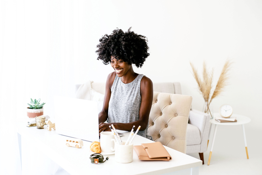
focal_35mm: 50
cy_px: 88
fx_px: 364
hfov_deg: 39.6
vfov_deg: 27.0
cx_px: 131
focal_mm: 50
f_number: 3.2
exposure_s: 1/200
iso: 800
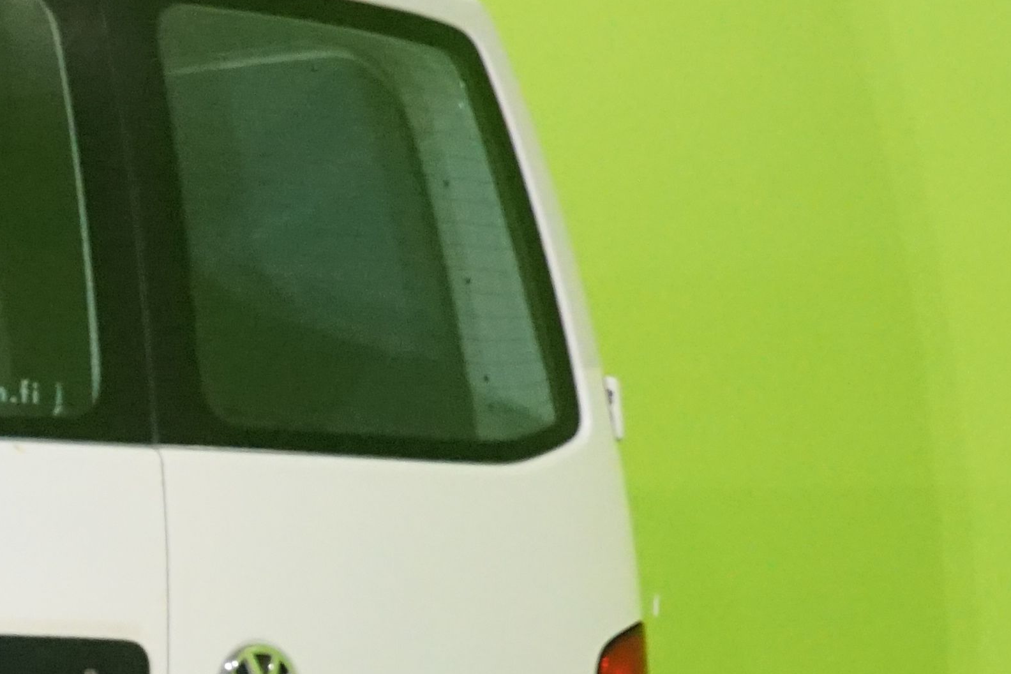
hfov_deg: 10.0
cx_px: -684
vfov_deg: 7.0
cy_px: 557
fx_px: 5532
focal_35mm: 197
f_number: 8
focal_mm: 52
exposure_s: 1/125
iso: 6400
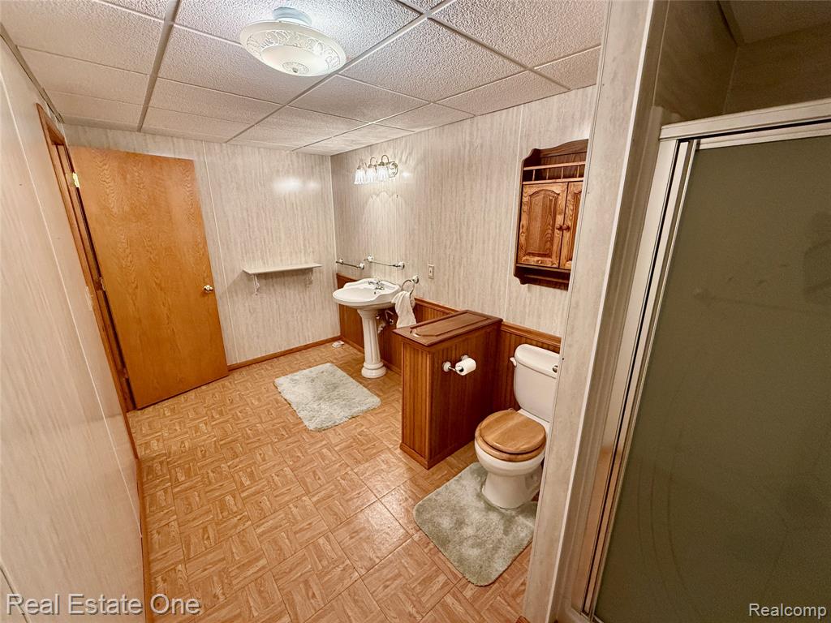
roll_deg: -0.3
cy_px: 312
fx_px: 336
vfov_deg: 85.7
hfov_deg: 102.1
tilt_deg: -16.3
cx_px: 416
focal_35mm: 14
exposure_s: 1/120
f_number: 2.2
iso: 500
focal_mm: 2.22
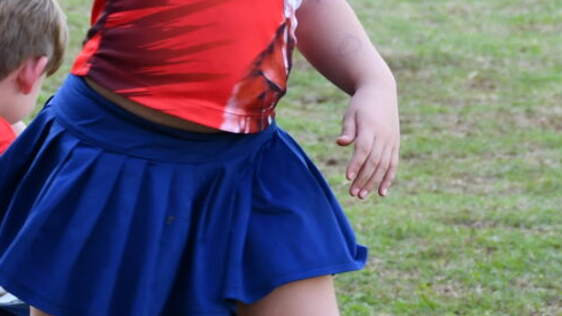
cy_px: -5
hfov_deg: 5.3
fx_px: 6065
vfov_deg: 3.0
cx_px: 308
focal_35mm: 407
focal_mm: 66
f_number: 5.6
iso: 400
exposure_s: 1/250
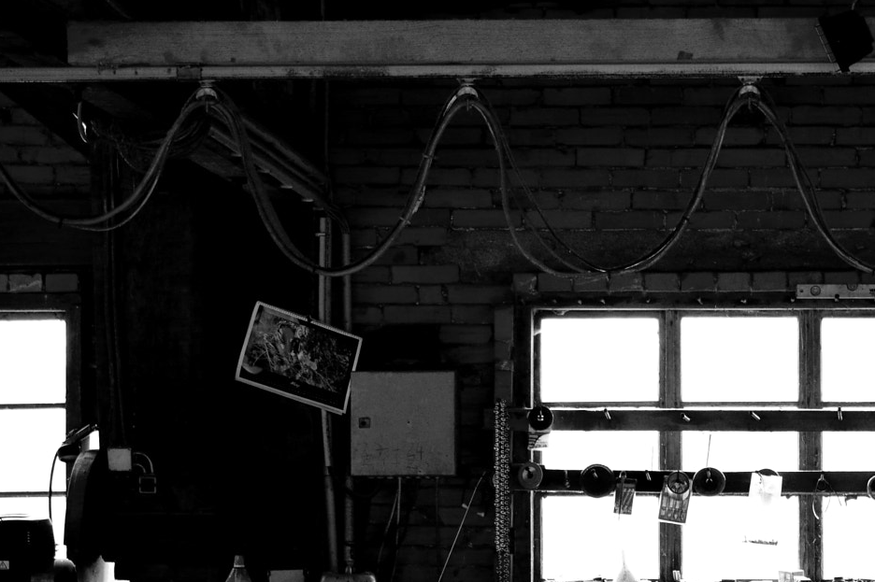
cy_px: 490
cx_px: 638
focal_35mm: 140
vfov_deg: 9.8
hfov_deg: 14.6
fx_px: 3401
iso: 800
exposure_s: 1/200
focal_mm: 42.5
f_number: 4.5
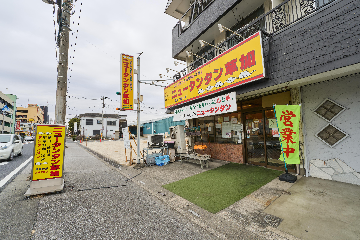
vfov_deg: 81.2
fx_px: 140
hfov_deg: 104.3
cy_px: 120
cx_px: 180
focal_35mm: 14
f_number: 14
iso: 100
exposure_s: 1/25
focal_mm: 14
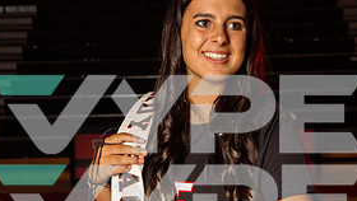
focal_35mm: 101
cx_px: 178
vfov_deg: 11.9
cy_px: 205
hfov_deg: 21.1
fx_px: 957
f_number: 8
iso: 160
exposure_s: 1/250
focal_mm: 60
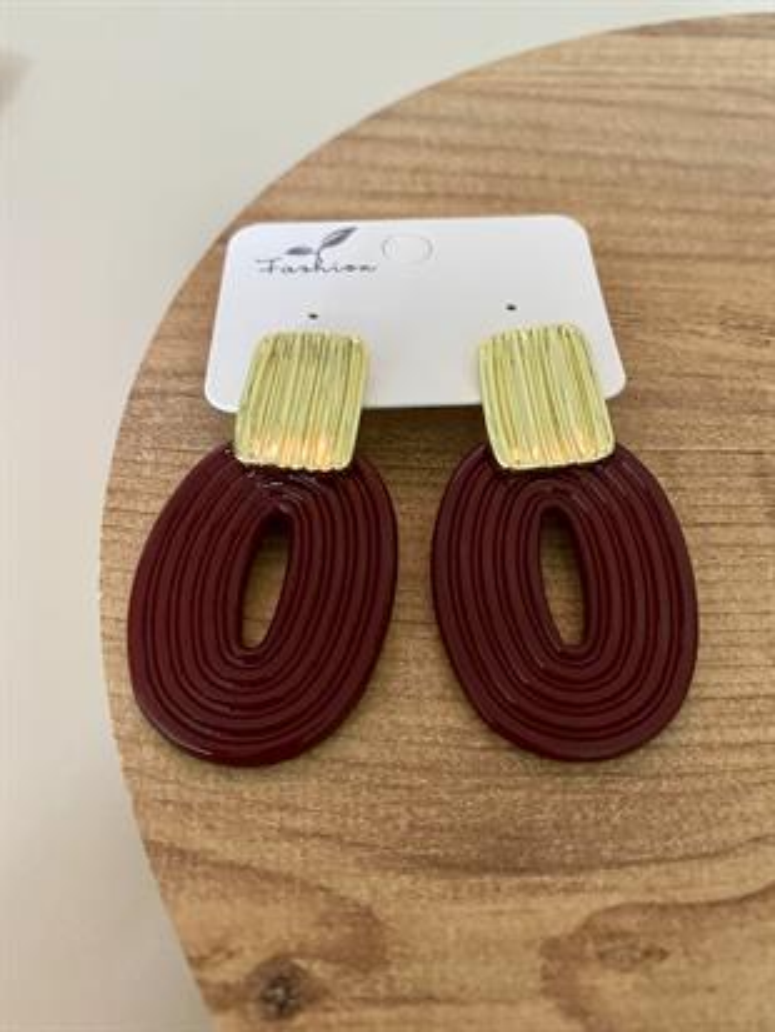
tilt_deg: -54.1
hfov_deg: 54.9
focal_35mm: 25
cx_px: 388
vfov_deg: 69.4
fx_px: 746
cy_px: 516
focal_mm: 4.25
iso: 500
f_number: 1.8
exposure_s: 1/25
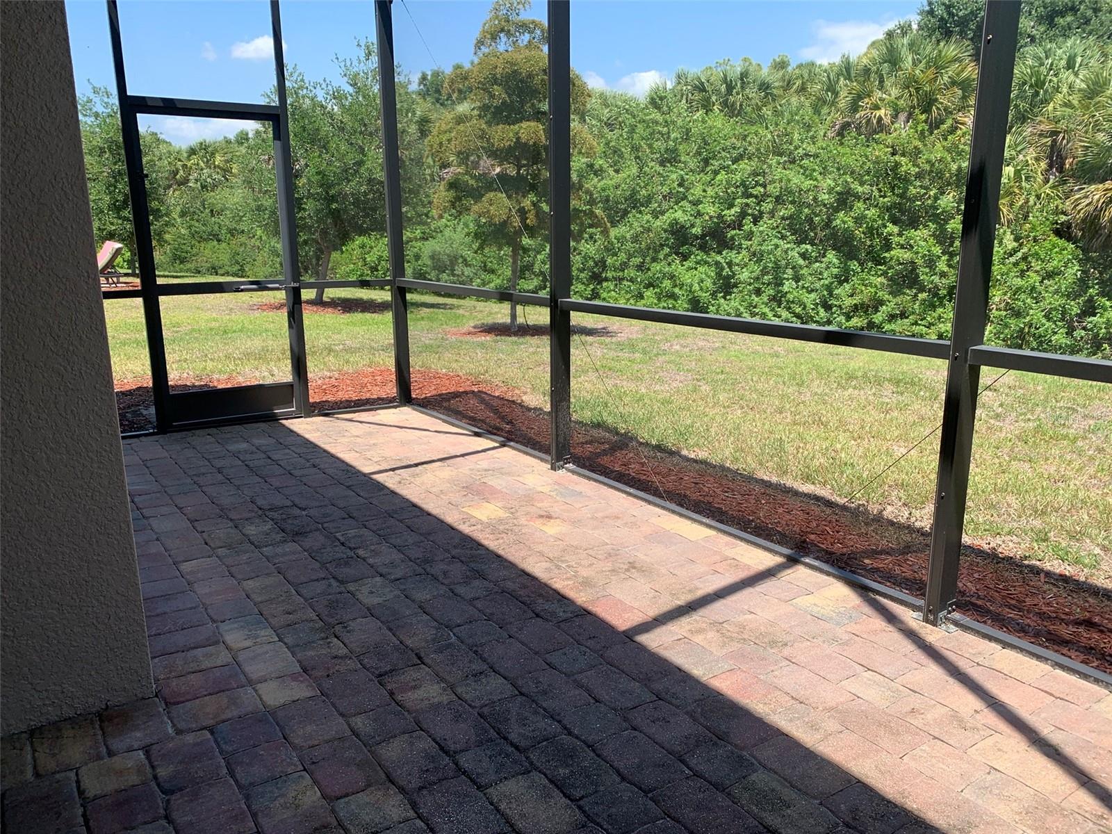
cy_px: 417
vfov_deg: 53.1
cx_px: 556
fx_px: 835
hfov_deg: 67.3
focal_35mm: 26
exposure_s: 1/842
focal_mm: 4.25
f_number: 1.8
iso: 25
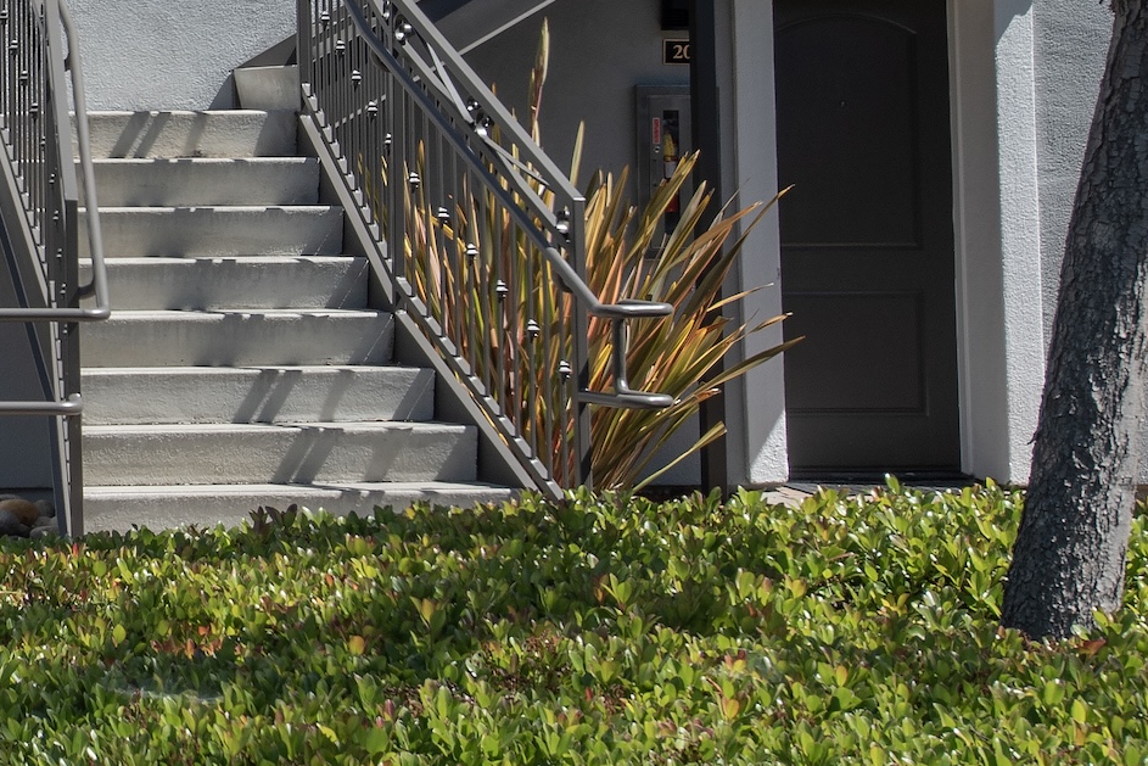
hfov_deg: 22.3
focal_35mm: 77
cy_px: -83
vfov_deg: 17.1
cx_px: -511
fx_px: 2456
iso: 160
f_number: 14
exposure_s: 1/125
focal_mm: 22
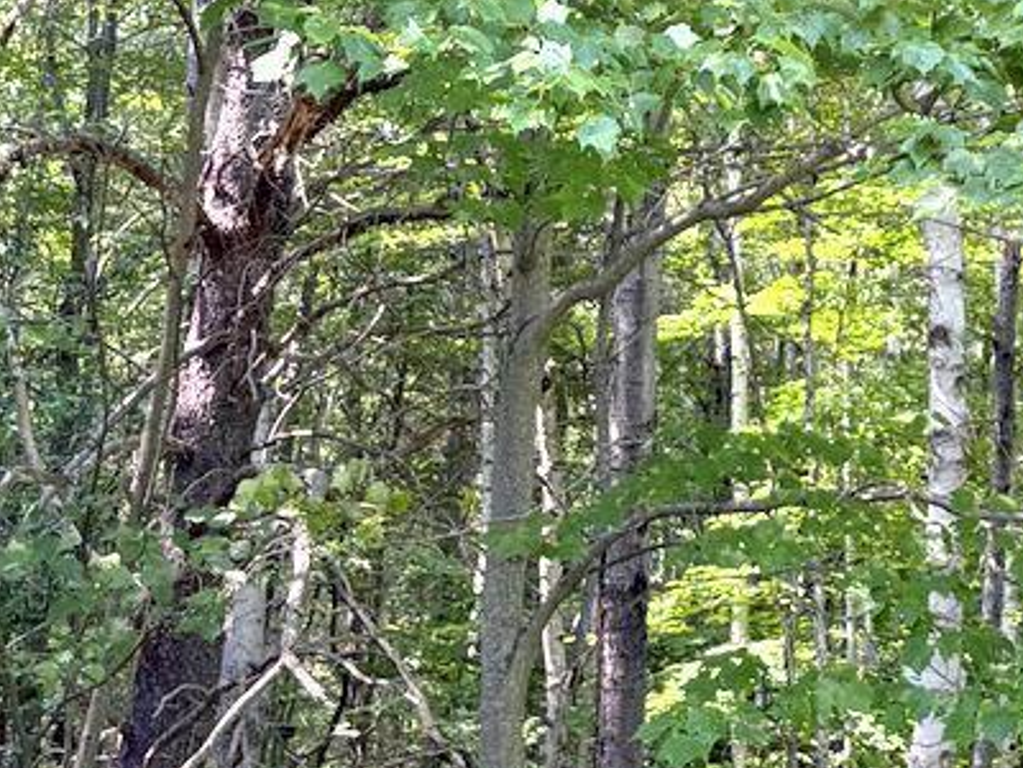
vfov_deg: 13.9
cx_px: 1327
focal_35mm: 104
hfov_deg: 17.7
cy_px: -95
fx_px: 3073
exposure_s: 1/121
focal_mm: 5.96
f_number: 1.6
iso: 40
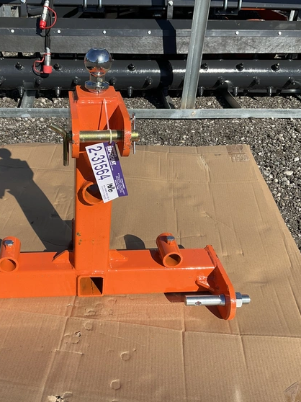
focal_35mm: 39
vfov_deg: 47.9
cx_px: 93
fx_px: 453
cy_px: 201
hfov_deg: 36.3
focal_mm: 3
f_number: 1.8
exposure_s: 1/2058
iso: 25
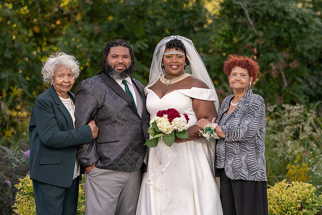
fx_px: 1835
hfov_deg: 10.0
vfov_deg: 6.7
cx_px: 167
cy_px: 104
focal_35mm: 205
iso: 100
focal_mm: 198
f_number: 4.5
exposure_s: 1/200
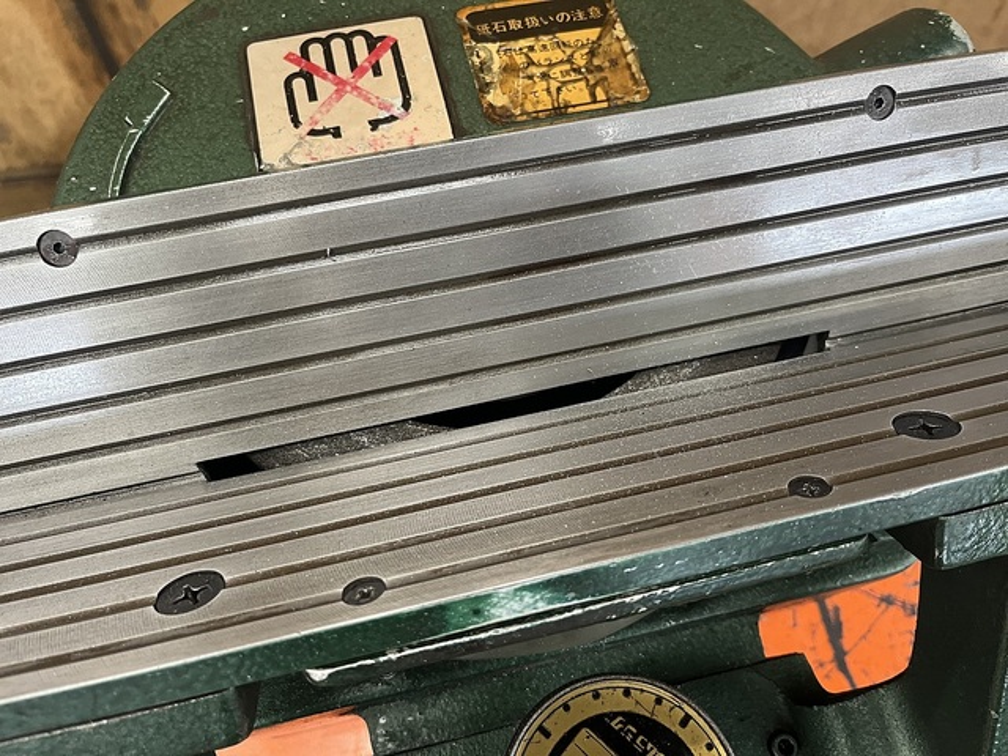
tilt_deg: -68.2
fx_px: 757
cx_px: 504
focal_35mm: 26
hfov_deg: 67.3
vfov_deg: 53.1
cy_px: 378
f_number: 1.6
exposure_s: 1/60
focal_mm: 5.1
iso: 160
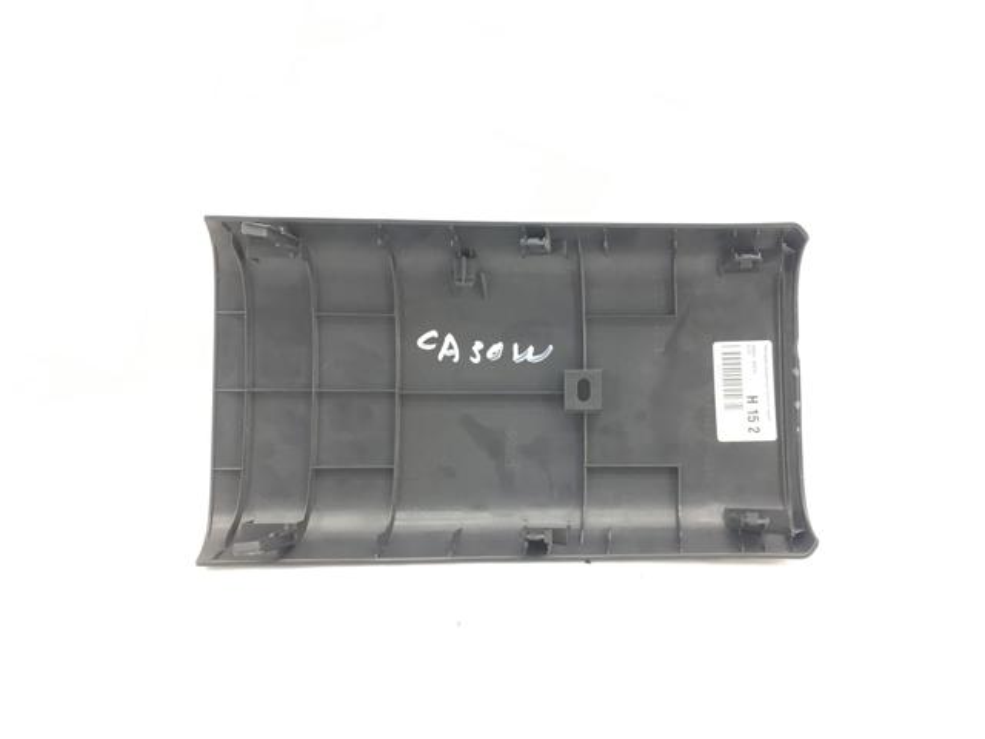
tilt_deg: -19.2
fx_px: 825
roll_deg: -1.1
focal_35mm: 29
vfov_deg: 48.2
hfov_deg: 61.7
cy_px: 370
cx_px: 492
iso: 32
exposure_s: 1/33
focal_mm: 4.15
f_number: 2.2
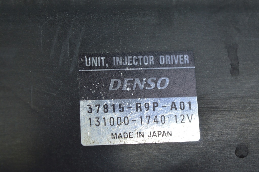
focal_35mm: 82
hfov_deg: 24.6
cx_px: 130
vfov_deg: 16.5
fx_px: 593
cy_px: 86
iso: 400
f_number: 5.6
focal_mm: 55
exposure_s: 1/80
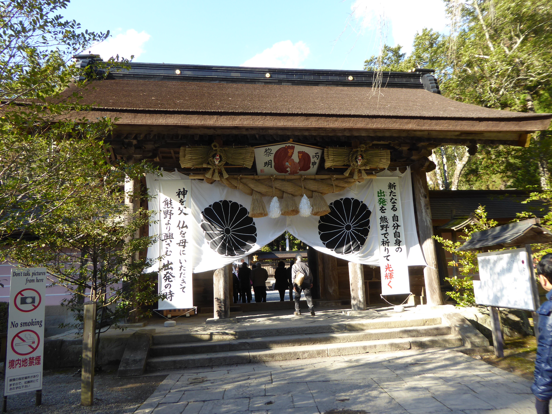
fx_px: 399
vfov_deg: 54.9
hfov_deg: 69.4
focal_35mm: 25
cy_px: 207
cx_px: 276
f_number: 3.3
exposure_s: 1/200
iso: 100
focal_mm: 4.3
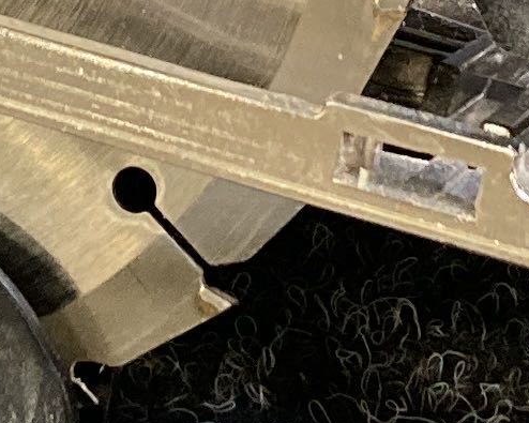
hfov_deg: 8.6
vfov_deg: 6.8
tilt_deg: -35.2
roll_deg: +0.2
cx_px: -57
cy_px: -352
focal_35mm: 223
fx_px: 3491
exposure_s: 1/60
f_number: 1.8
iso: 200
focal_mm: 3.99
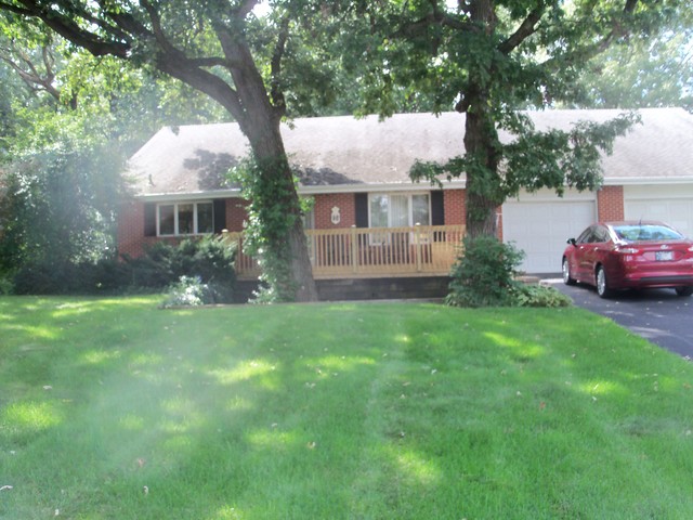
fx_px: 701
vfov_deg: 40.7
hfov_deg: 52.6
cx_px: 346
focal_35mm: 35
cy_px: 260
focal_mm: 6.3
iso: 80
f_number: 3
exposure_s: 1/125
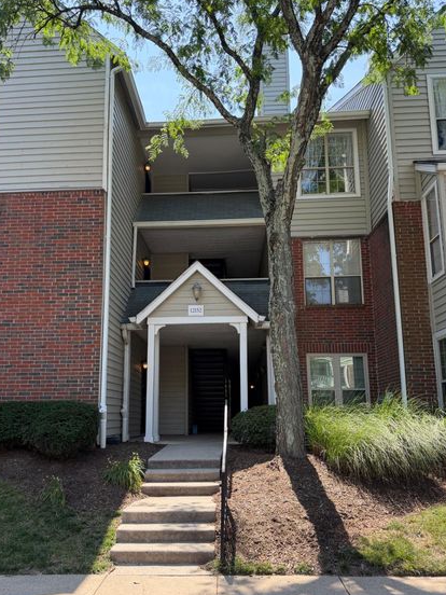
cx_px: 191
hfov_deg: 48.1
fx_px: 498
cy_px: 327
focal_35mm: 29
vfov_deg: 61.5
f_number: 1.78
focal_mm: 6.76
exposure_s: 1/1230
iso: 100
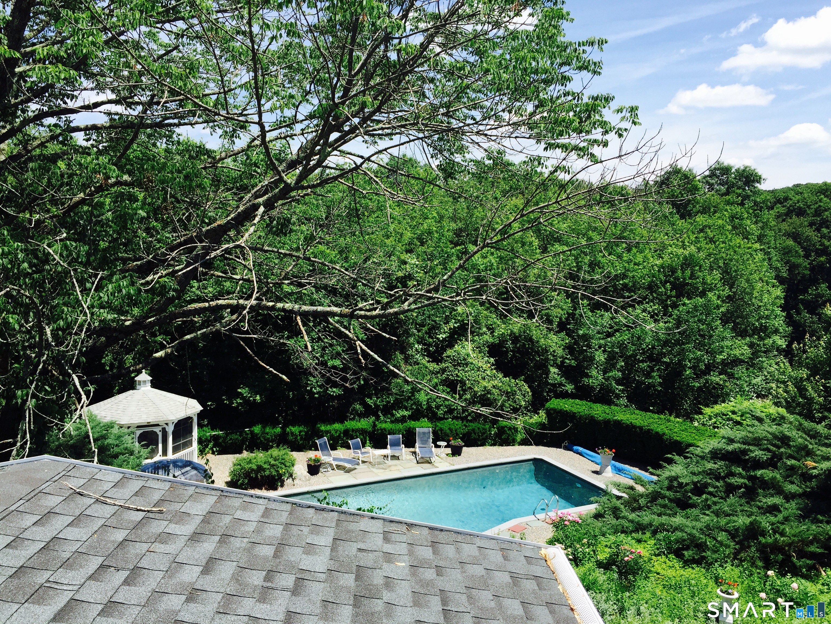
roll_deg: -0.9
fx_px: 696
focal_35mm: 29
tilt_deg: -5.6
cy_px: 312
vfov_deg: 48.2
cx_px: 416
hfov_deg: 61.7
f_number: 2.2
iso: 32
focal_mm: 4.15
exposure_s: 1/1412
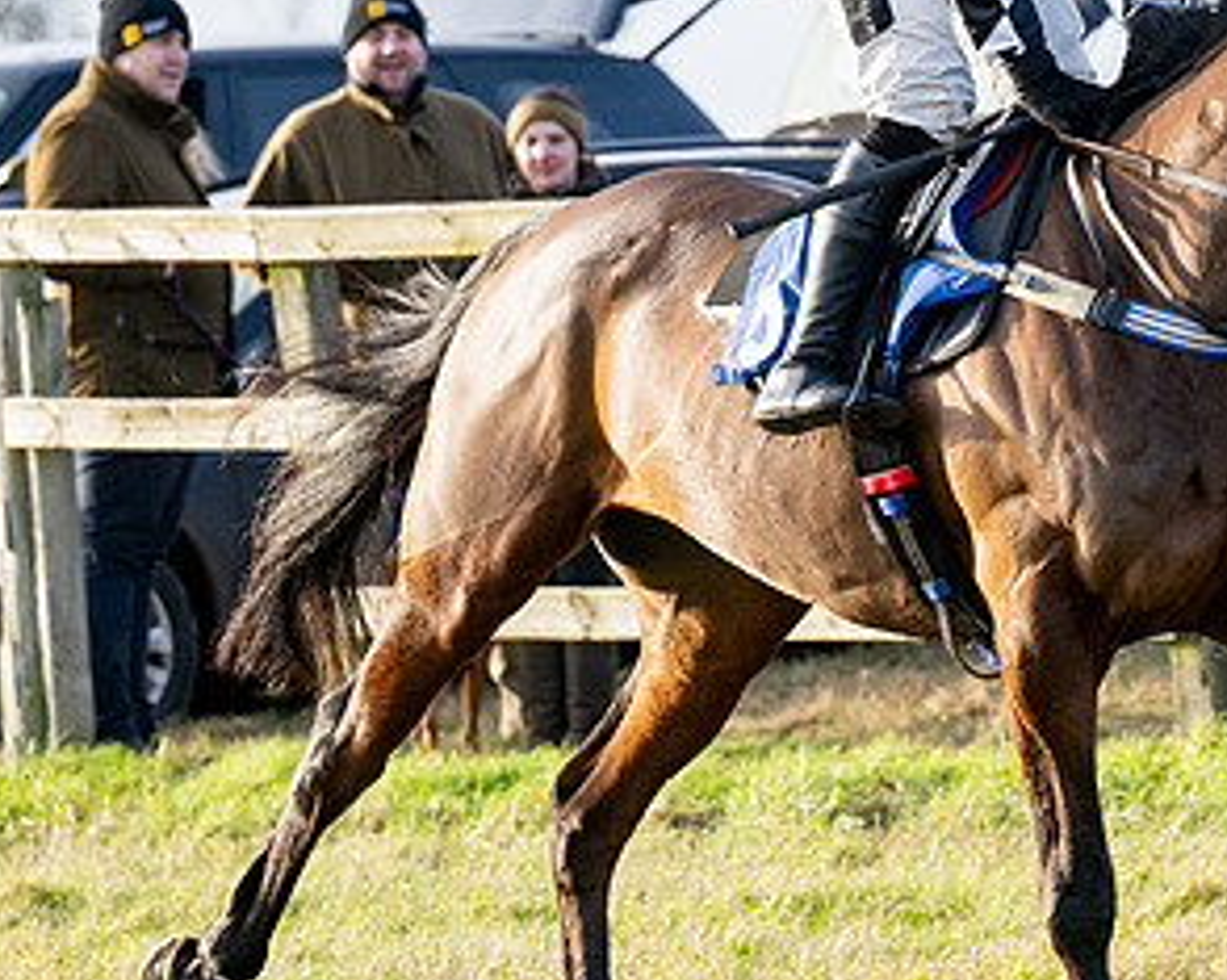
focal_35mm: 432
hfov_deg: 4.5
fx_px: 15677
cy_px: 323
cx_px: 1425
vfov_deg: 3.6
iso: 400
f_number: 5
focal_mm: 145
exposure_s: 1/1000
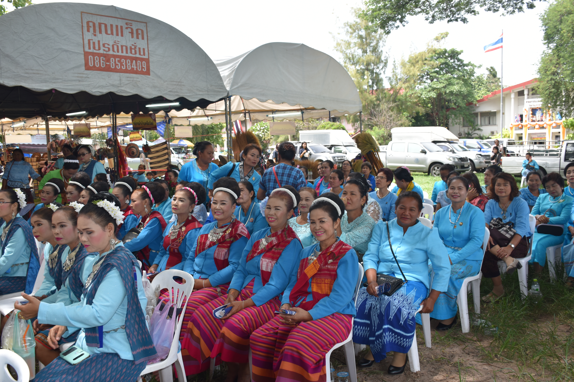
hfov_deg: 57.2
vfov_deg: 40.0
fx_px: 526
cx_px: 287
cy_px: 191
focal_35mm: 33
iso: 100
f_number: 5.6
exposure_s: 1/125
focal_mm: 22
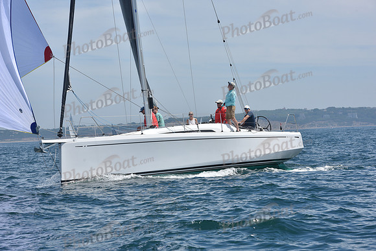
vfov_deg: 12.2
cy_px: 126
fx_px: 1170
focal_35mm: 112
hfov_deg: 18.3
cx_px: 188
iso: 250
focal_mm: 112
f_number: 11
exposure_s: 1/800
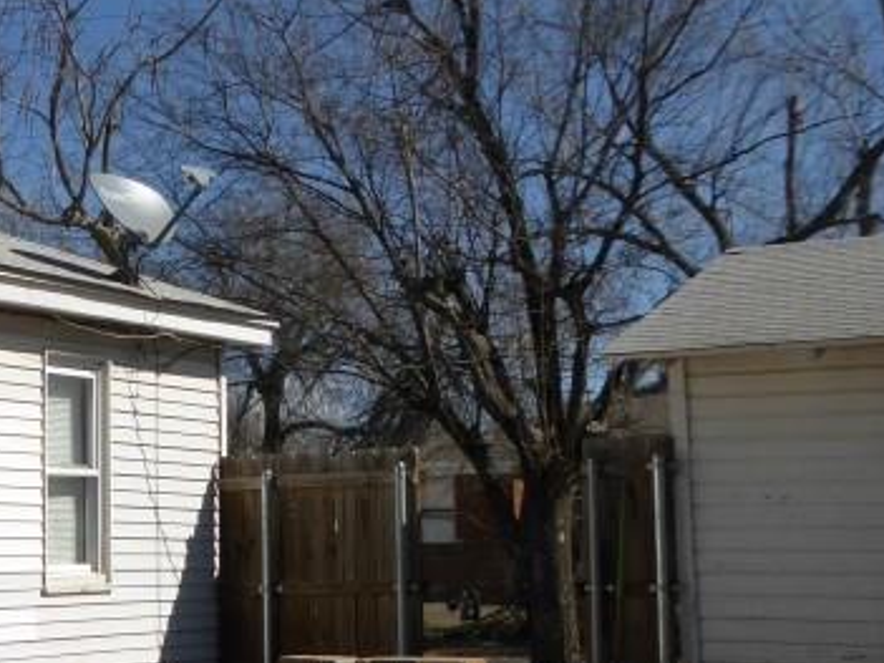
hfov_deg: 25.3
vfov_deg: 20.9
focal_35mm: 70
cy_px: 459
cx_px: -141
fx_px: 1787
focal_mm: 4.3
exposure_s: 1/1600
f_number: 3.5
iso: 100
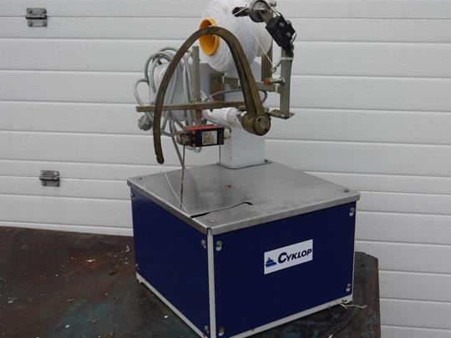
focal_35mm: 45
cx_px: 247
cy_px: 184
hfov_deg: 42.0
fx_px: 586
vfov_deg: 32.2
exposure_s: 1/125
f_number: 4.5
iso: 160
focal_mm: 19
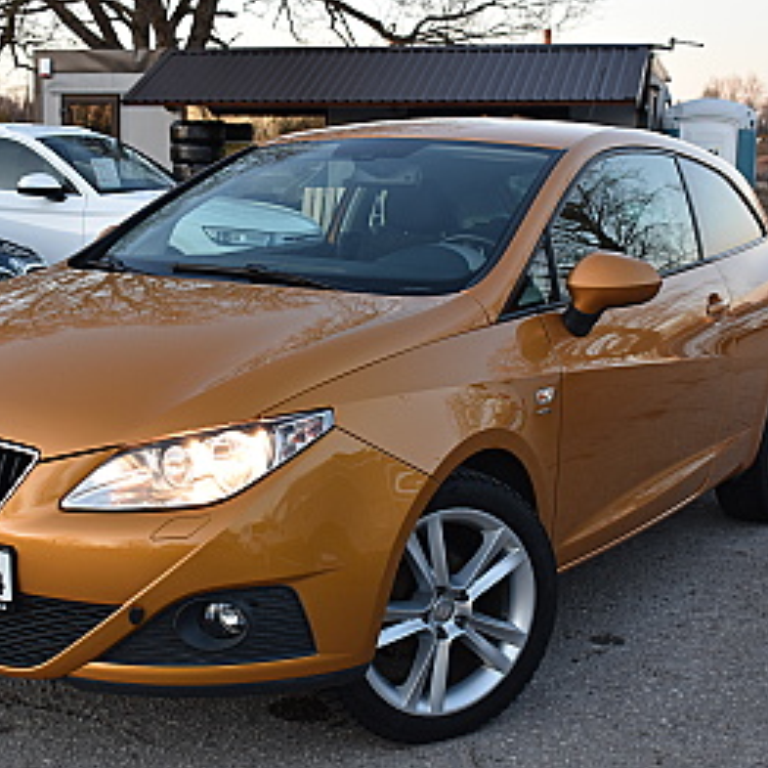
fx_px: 1322
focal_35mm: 53
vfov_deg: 32.4
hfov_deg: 32.3
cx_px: 322
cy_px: 388
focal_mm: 27
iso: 500
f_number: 5.6
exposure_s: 1/125
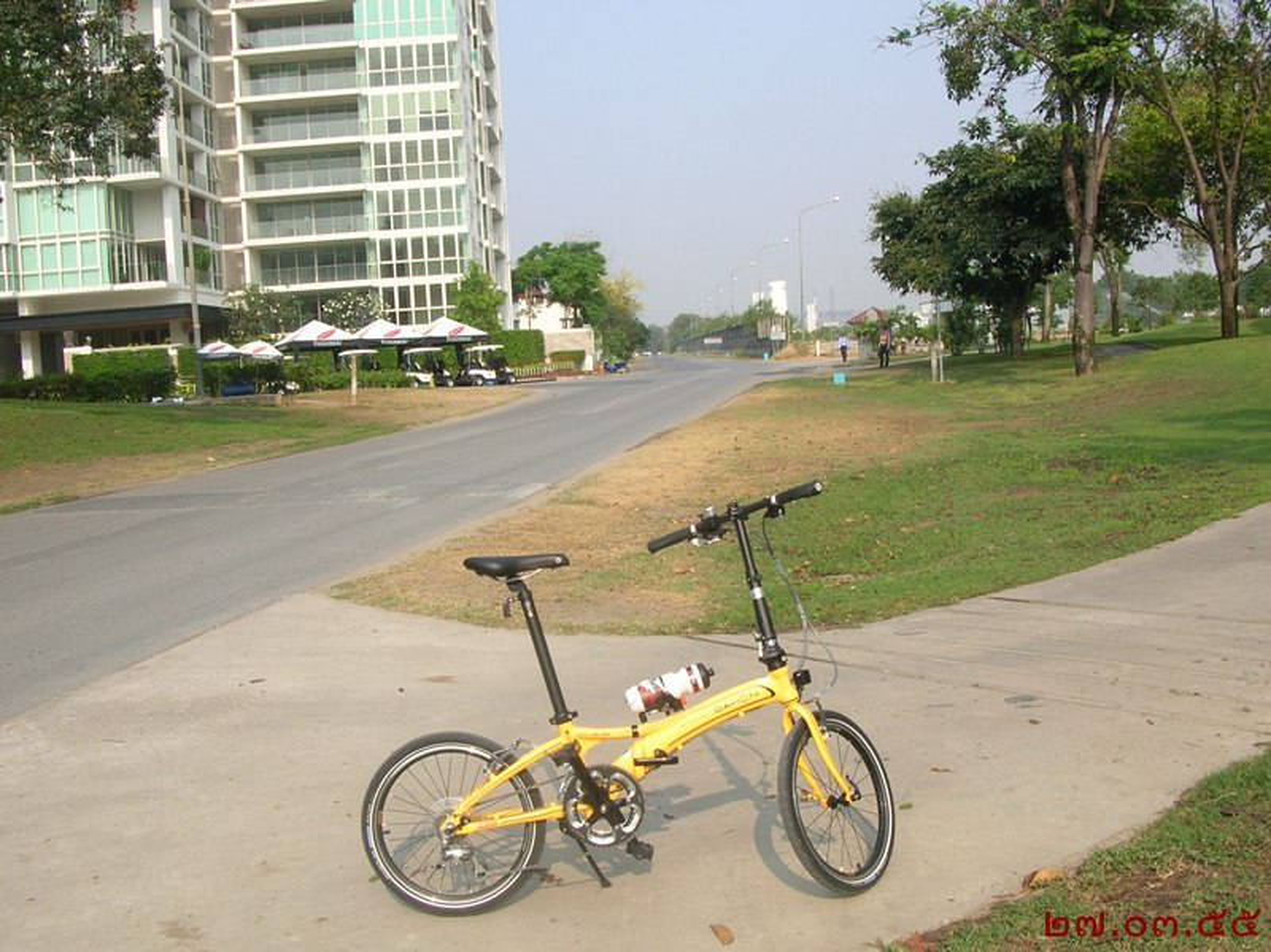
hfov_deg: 52.7
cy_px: 476
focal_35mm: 35
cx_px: 636
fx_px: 1284
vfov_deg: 40.7
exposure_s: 1/180
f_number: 5.6
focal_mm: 5.8
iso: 50
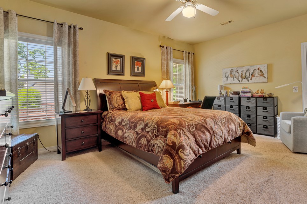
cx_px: 163
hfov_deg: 89.9
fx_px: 153
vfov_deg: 67.4
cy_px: 100
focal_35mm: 18
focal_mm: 16
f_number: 6.3
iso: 100
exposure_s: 1/2.5
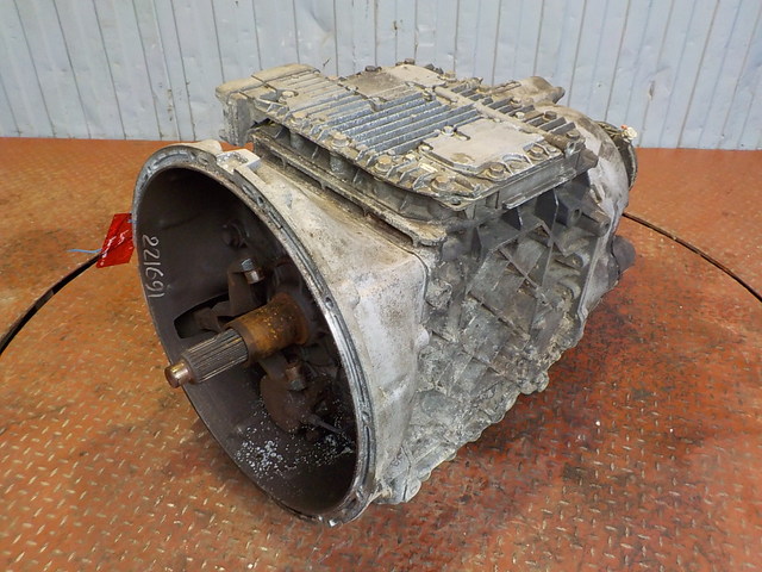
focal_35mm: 30
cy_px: 286
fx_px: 660
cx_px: 381
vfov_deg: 46.8
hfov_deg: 60.0
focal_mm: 4.1
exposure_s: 1/30
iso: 280
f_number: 3.3
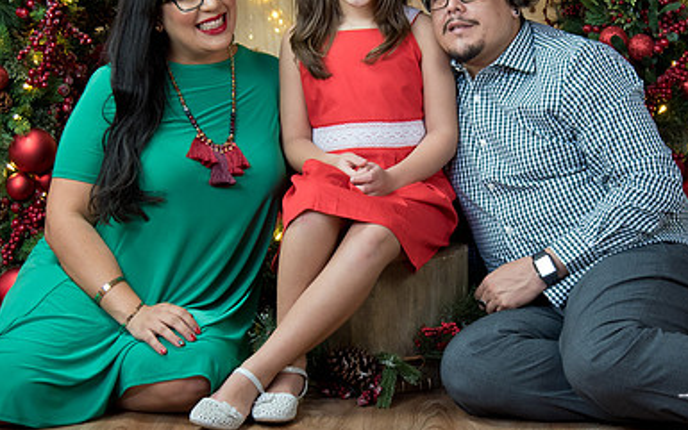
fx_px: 1801
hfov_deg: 21.6
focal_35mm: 96
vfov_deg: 13.6
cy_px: 112
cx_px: 407
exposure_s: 1/80
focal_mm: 50
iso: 1000
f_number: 4.5
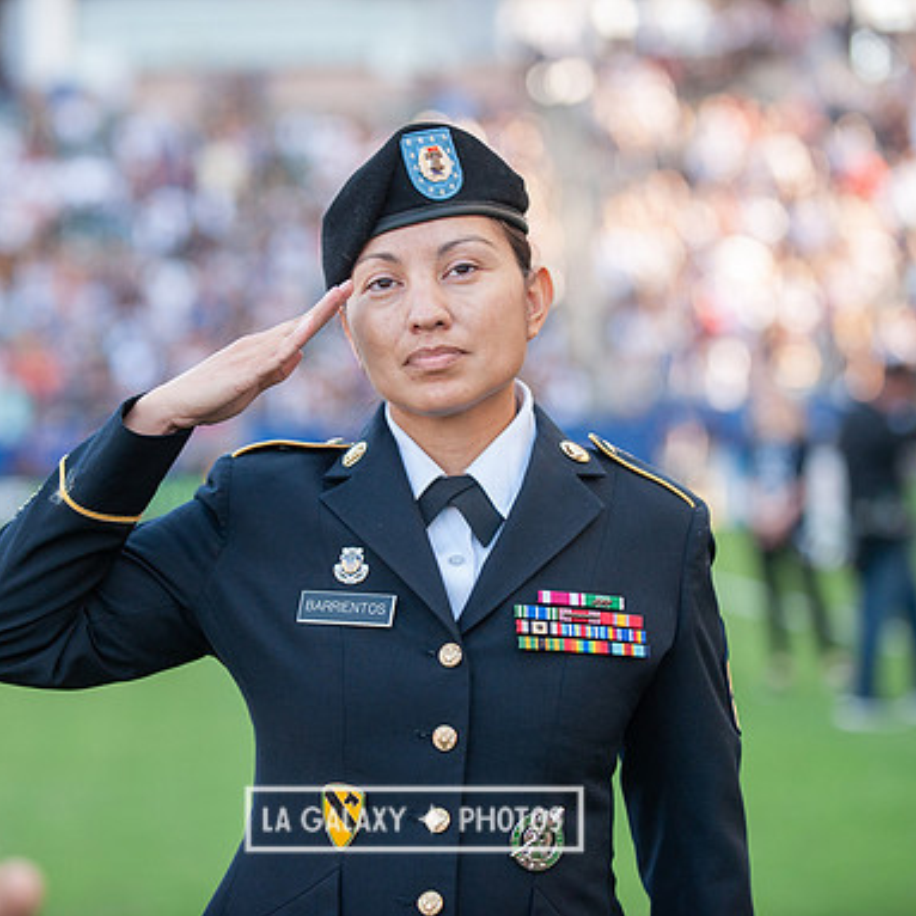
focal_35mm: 180
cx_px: 414
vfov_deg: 9.7
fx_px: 5389
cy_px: 459
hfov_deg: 9.7
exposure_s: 1/1000
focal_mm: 140
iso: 800
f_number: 2.8
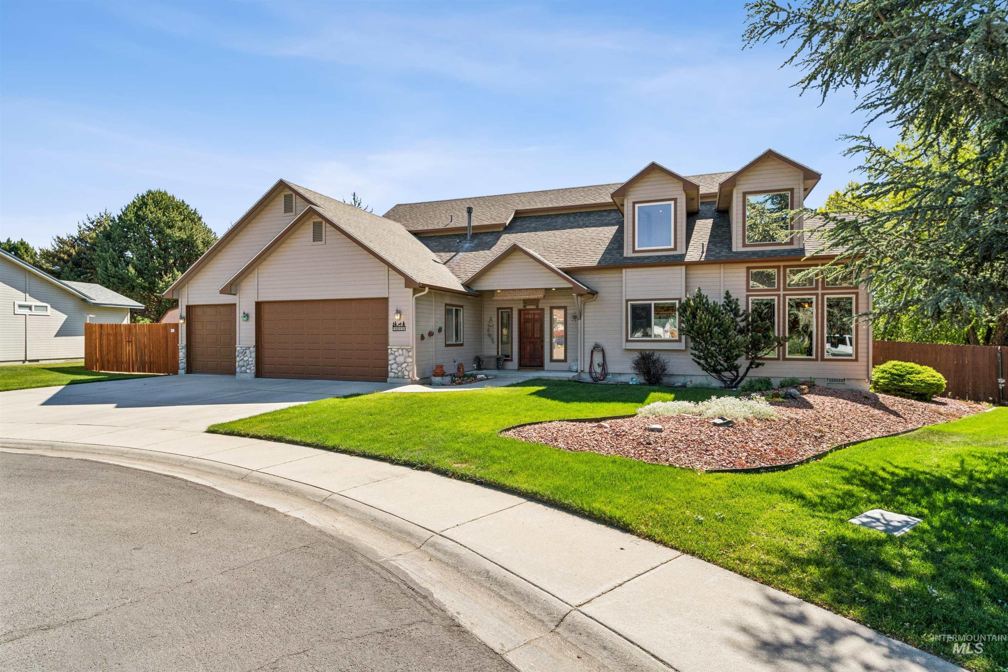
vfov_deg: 66.2
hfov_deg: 88.7
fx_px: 515
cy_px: 336
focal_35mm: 18
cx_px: 504
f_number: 13
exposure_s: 1/200
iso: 400
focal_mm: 18.4
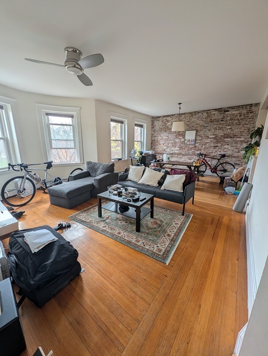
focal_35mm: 12
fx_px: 124
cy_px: 178
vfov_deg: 110.5
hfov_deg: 94.6
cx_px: 134
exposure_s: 1/251
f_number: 1.7
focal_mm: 2.02
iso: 52
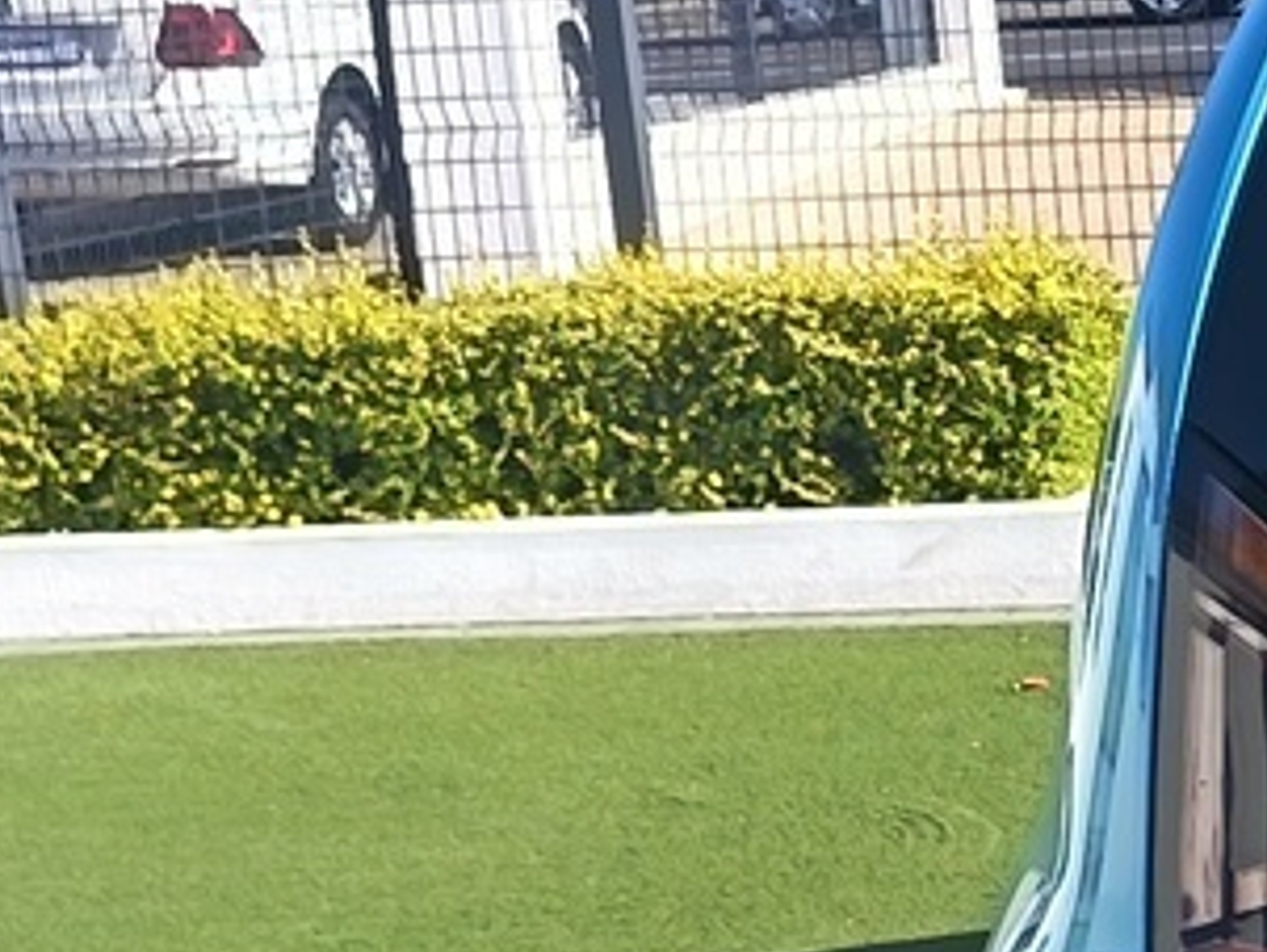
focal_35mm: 122
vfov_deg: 12.0
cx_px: 2018
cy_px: 935
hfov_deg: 14.8
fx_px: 4469
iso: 100
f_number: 1.75
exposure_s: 1/493
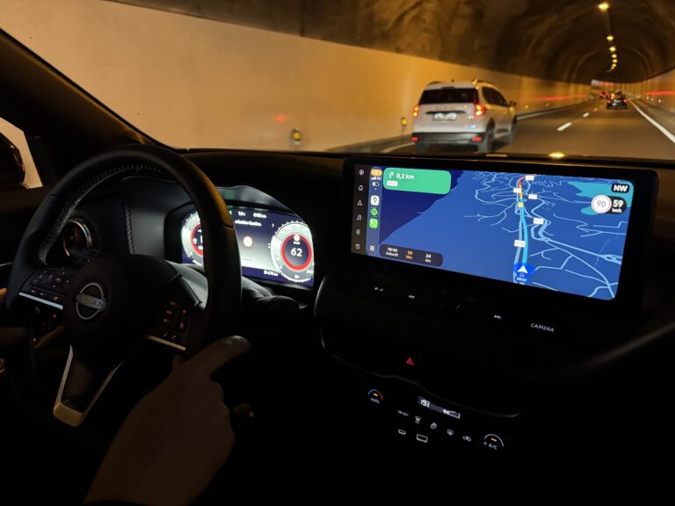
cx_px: 338
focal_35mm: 24
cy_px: 253
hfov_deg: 71.6
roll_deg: +0.8
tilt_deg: -15.8
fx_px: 468
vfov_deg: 56.8
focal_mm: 6.76
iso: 1000
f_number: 1.78
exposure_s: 1/39
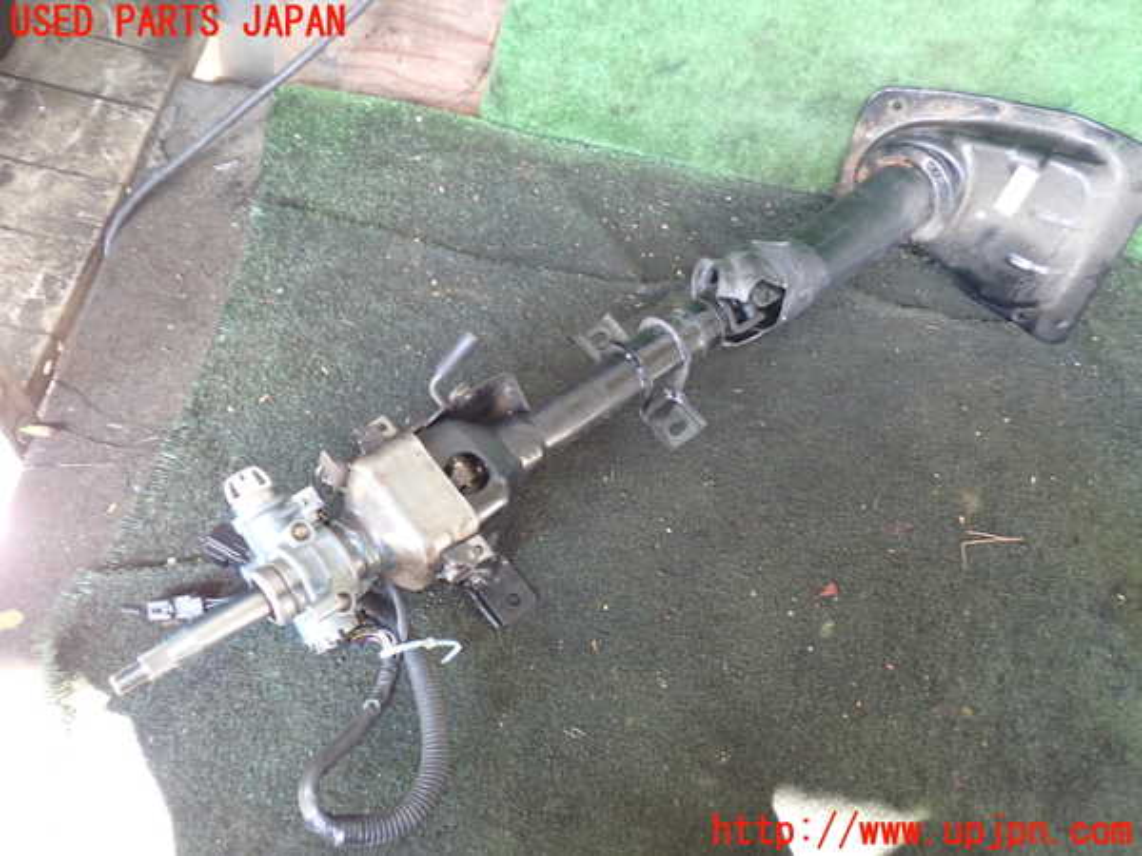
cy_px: 428
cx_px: 571
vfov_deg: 46.8
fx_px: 990
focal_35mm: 30
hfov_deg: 60.0
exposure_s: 1/30
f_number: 2.3
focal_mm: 5.4
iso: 200
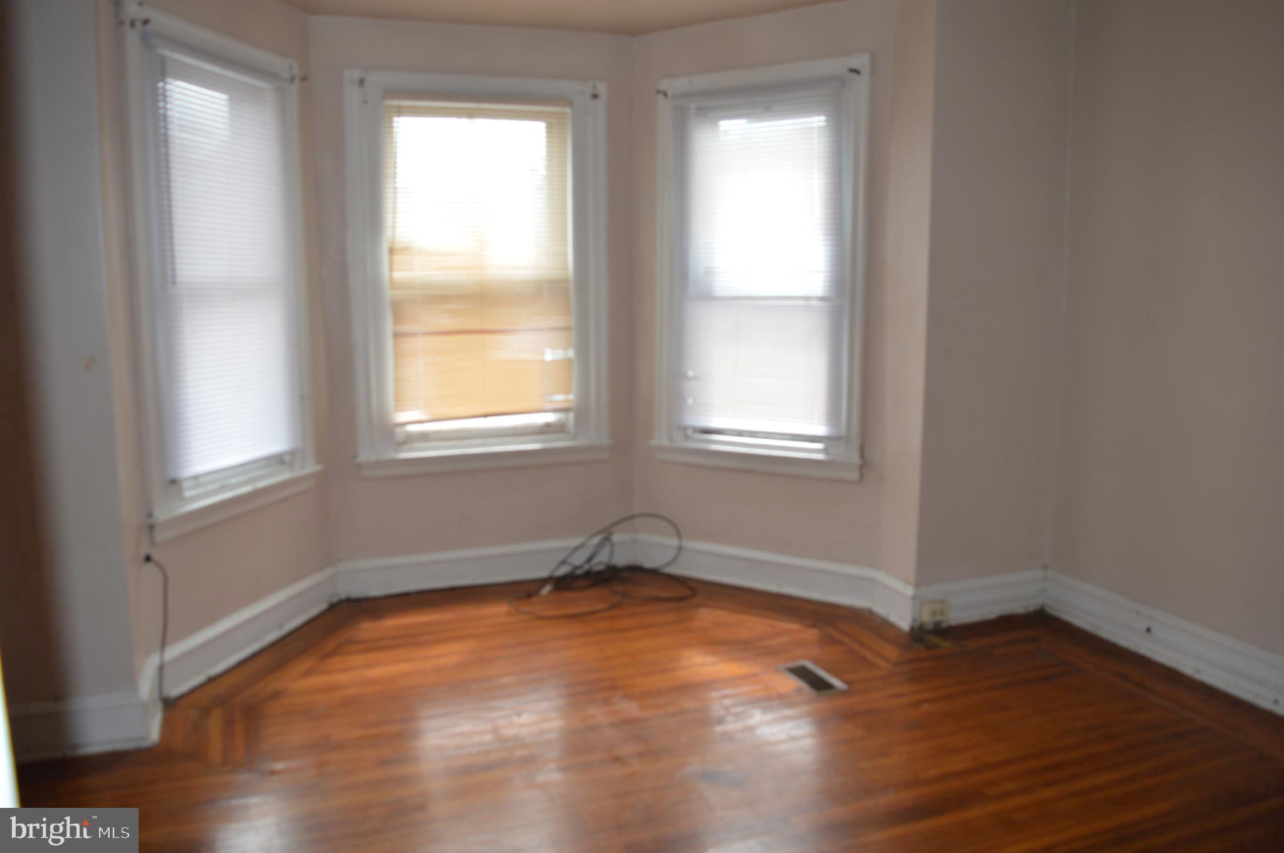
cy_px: 426
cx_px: 642
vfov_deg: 47.8
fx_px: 962
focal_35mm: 27
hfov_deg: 67.4
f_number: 4
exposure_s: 1/125
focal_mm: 18
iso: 140
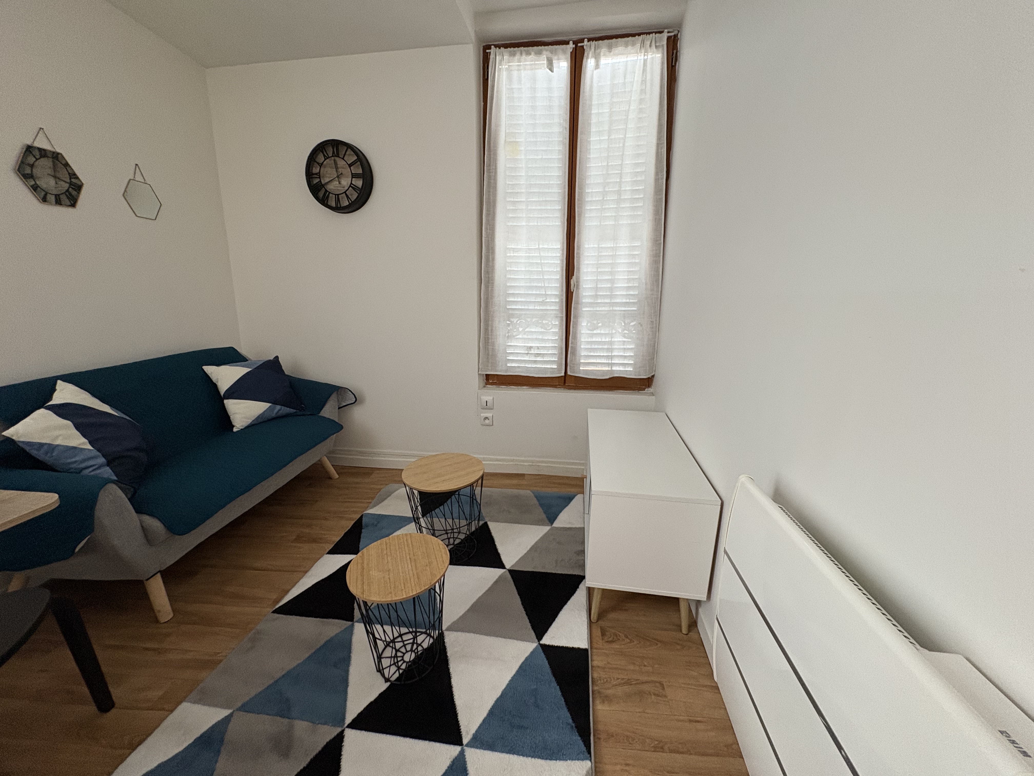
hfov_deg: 102.1
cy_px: 388
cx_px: 517
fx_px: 418
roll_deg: +1.0
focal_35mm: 14
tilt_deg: -12.0
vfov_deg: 85.7
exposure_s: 1/50
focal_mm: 2.22
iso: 320
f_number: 2.2
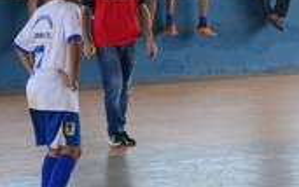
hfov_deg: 8.4
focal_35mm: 249
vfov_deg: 5.3
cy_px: 58
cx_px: 306
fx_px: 2030
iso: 800
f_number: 5
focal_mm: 62
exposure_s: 1/500
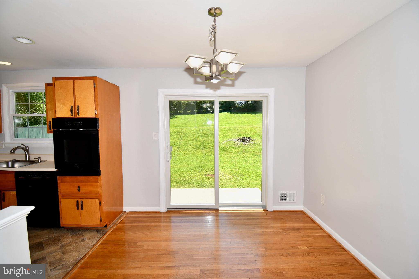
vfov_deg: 77.3
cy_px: 140
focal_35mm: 15
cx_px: 210
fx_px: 175
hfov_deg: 100.4
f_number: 5.6
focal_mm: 10
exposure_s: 1/125
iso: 100
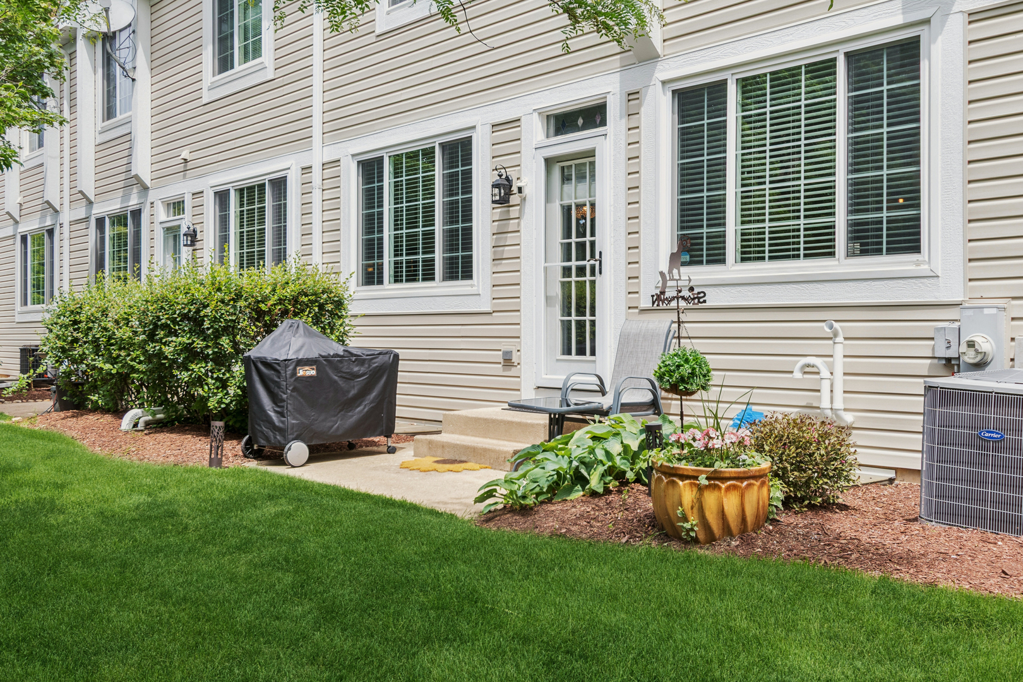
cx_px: 512
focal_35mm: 36
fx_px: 1023
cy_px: 341
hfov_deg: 53.1
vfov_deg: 36.9
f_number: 8
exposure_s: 1/250
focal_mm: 24
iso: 250
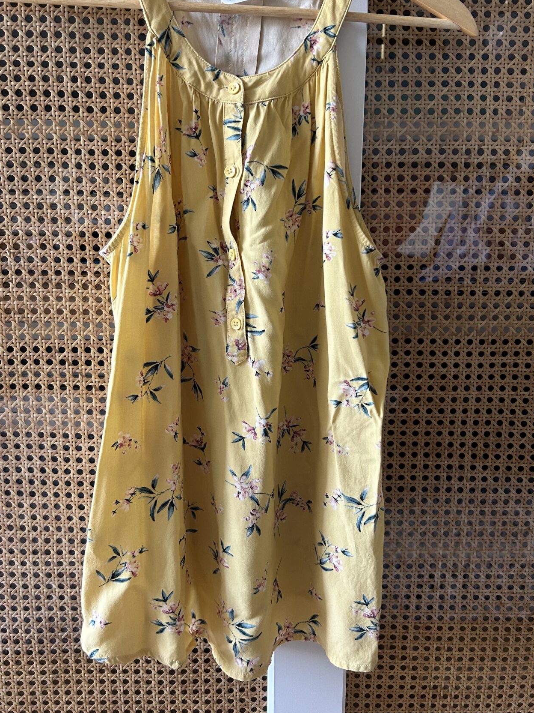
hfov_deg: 44.1
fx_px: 658
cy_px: 293
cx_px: 251
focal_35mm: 32
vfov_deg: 56.5
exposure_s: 1/60
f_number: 1.5
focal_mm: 5.7
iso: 125
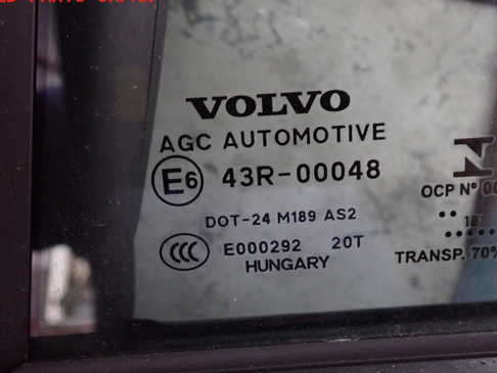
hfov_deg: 50.0
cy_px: 213
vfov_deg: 38.6
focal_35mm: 37
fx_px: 531
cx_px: 274
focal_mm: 5.4
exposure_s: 1/30
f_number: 2.3
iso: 800
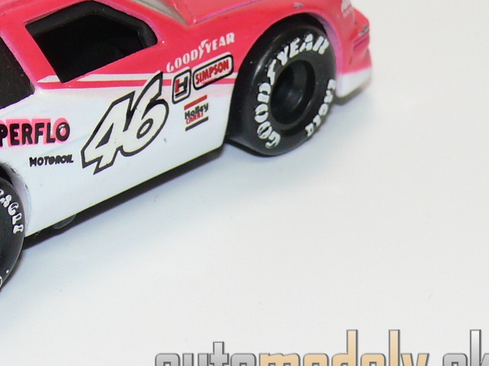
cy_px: 55
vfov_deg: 7.0
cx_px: 13
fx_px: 2981
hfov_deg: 9.3
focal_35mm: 211
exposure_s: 1/30
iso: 100
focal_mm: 13.7
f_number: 4
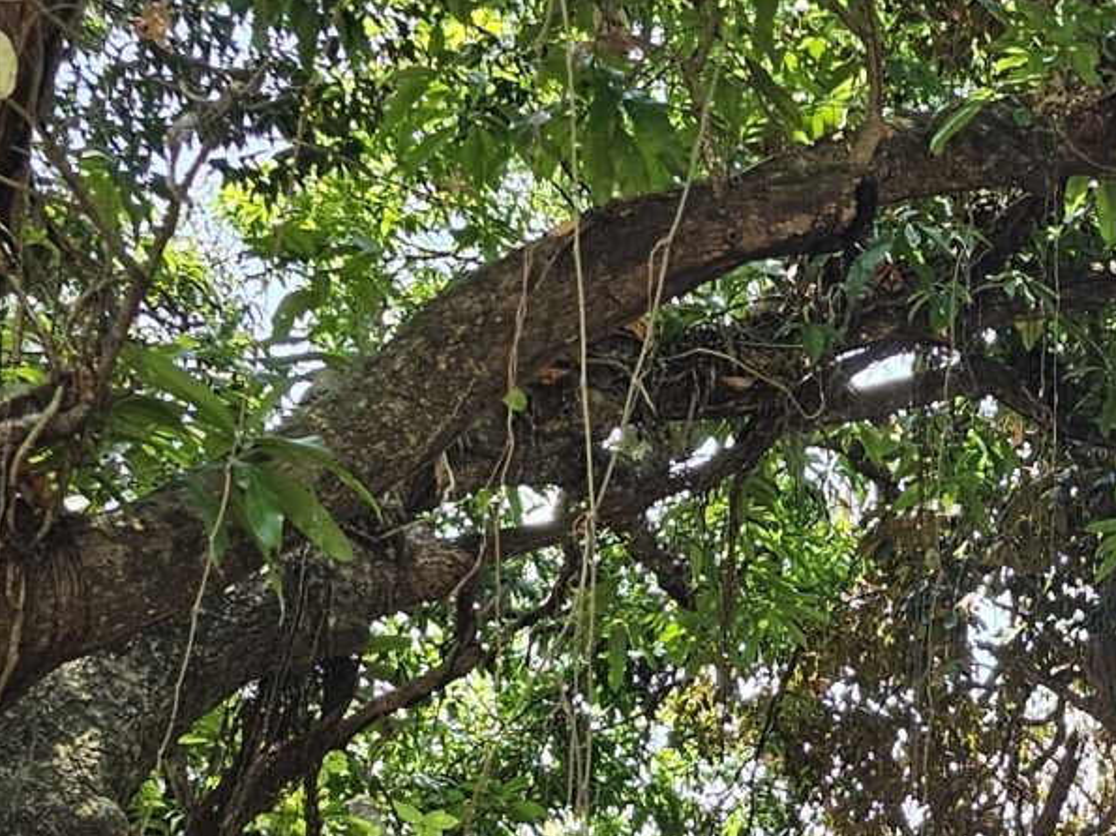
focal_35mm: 99
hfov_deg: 17.8
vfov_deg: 13.6
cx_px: 1673
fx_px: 3191
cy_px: 1421
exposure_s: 1/120
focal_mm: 6.3
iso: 25
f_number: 1.7
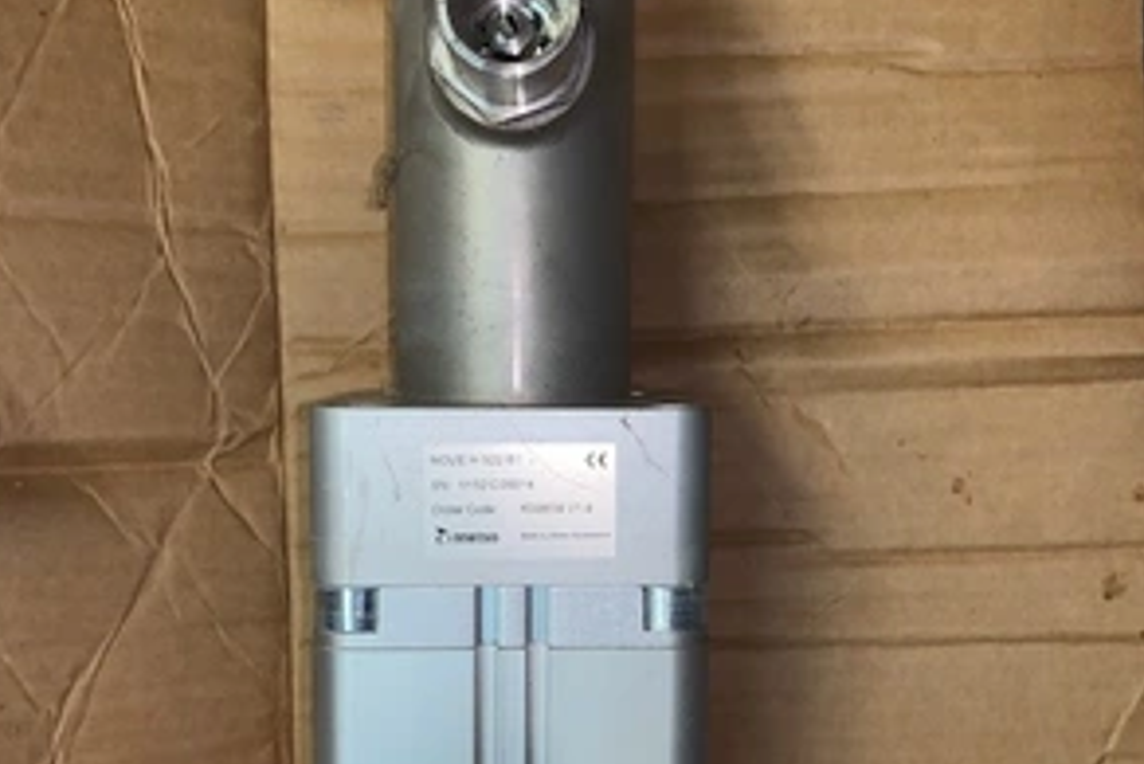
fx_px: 1176
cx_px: 560
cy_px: 451
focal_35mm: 37
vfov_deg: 35.9
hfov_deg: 51.9
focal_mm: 4.25
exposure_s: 1/15
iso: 32
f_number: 1.8
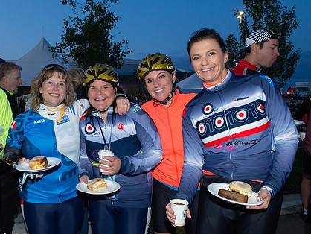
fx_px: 288
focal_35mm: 32
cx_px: 107
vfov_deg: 44.2
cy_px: 120
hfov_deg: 55.8
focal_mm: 24
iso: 640
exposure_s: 1/80
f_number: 8
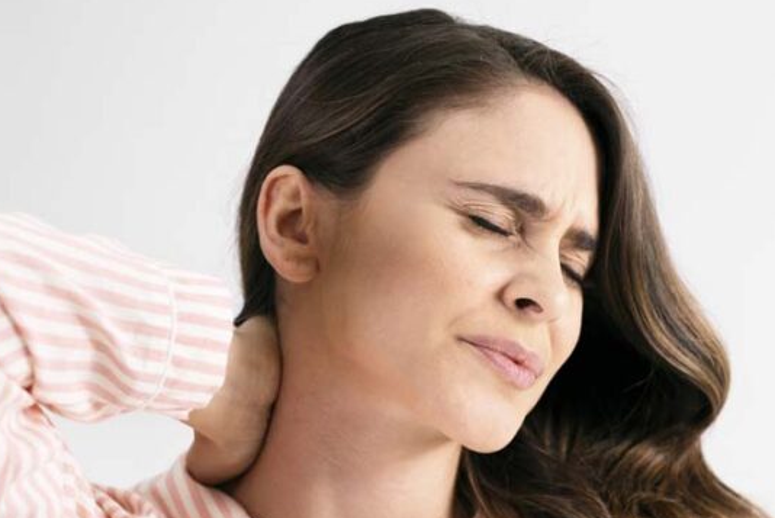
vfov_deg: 13.6
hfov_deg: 20.4
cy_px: 439
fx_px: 2154
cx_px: 454
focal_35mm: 100
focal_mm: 50
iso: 125
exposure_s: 1/125
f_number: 3.5
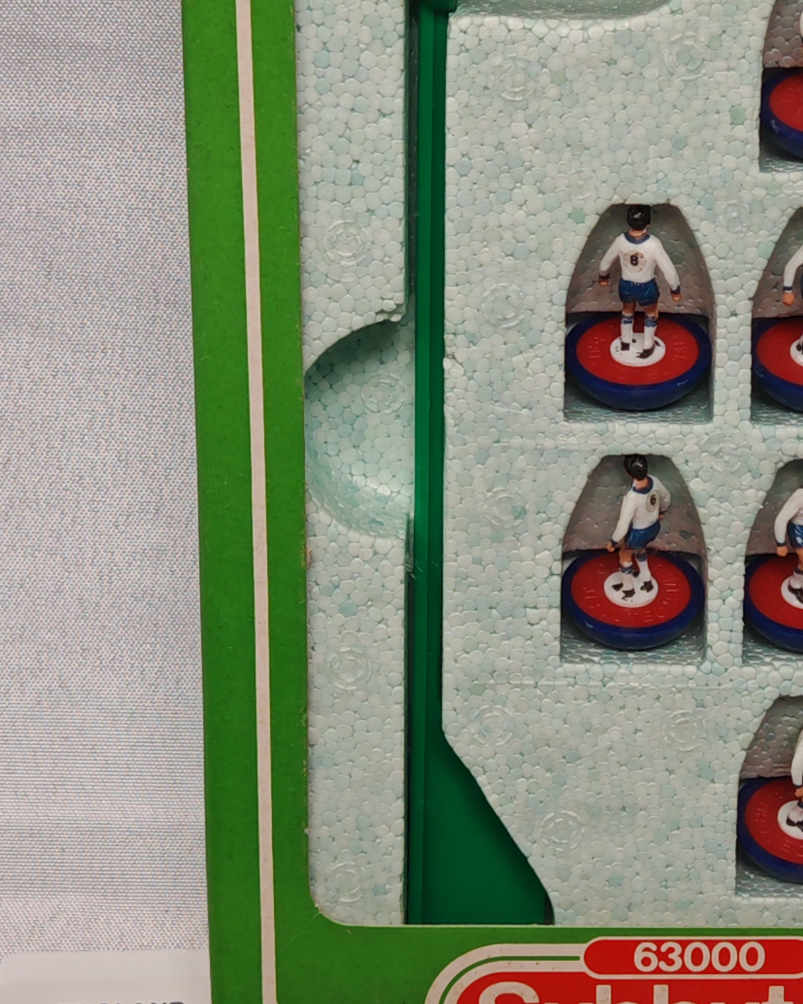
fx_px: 2763
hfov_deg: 16.5
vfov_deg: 20.6
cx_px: 595
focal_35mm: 93
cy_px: 391
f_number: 1.9
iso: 50
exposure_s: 1/210
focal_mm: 6.67
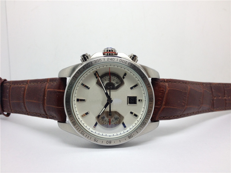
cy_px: 86
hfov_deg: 52.6
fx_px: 234
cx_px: 116
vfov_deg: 40.7
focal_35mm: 35
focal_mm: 4.28
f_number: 2.4
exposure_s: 1/100
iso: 64
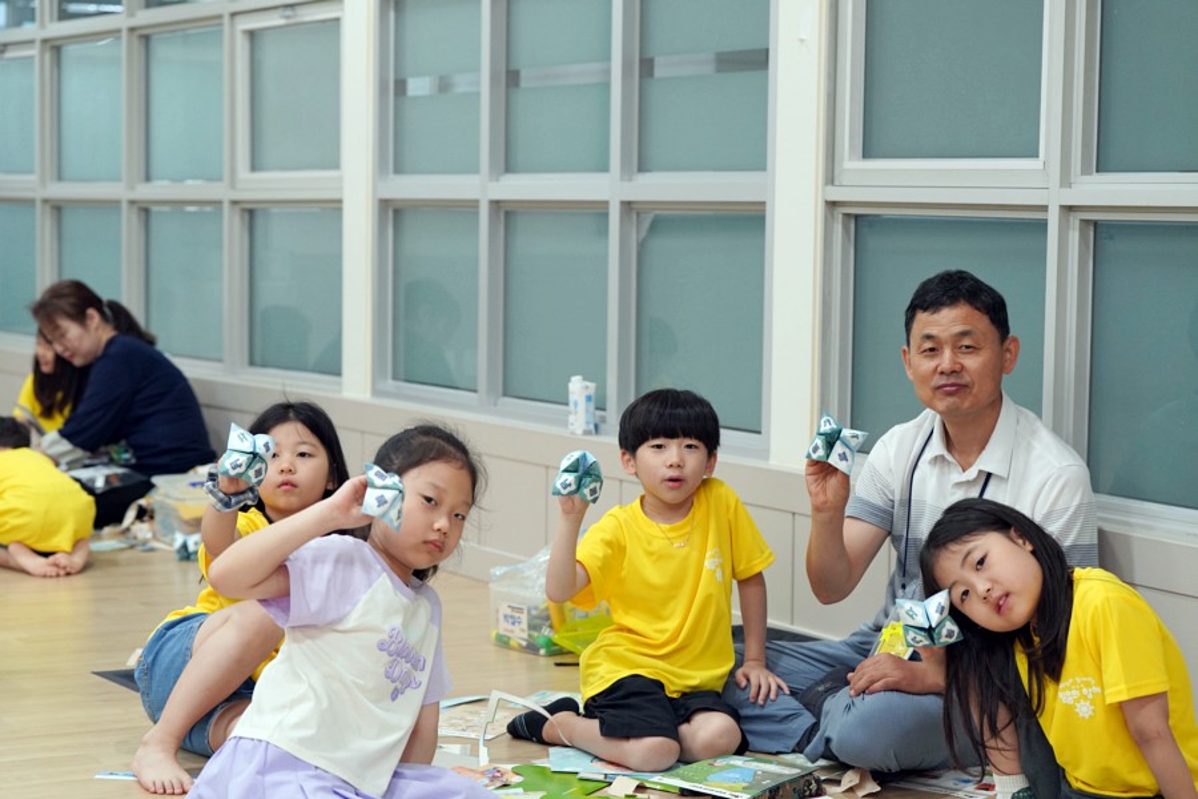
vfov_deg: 19.5
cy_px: 400
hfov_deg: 28.8
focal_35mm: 70
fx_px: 2329
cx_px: 599
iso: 1600
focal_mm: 70
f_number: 4
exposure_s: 1/160
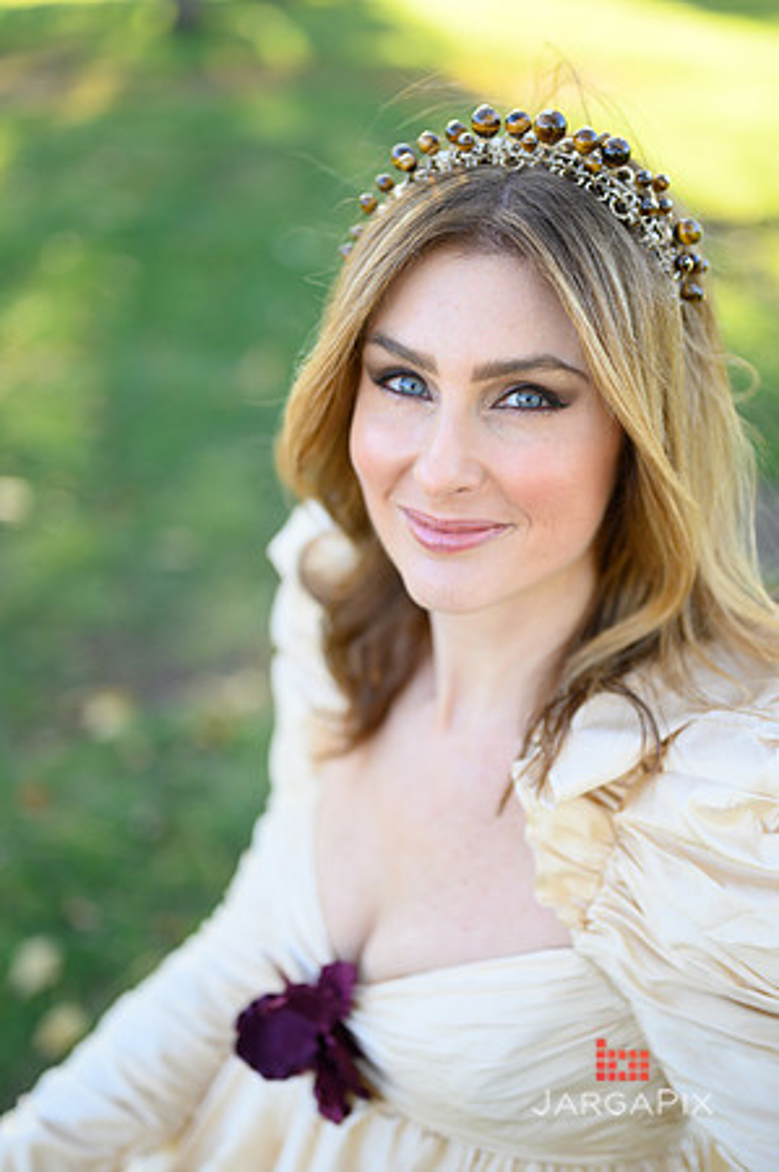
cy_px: 586
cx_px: 390
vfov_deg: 39.6
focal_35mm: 50
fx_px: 1627
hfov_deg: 26.9
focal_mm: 50
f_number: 2
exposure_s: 1/640
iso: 320
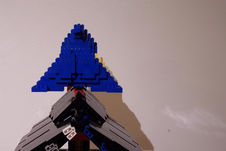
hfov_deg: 38.7
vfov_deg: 26.4
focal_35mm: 51
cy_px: 95
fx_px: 320
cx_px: 86
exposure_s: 1/2
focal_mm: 6.3
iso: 80
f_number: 2.8
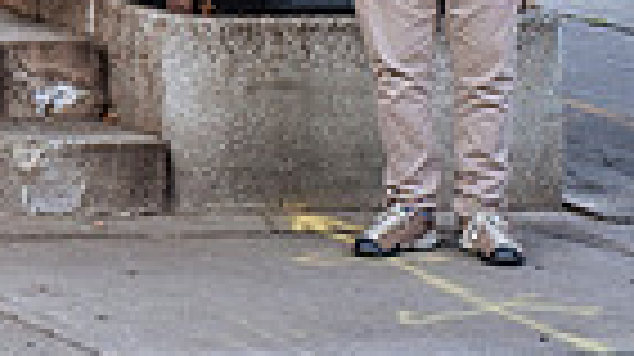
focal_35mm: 234
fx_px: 3930
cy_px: -493
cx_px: -535
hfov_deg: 8.8
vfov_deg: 5.0
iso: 800
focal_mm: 35.3
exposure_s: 1/250
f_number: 3.6
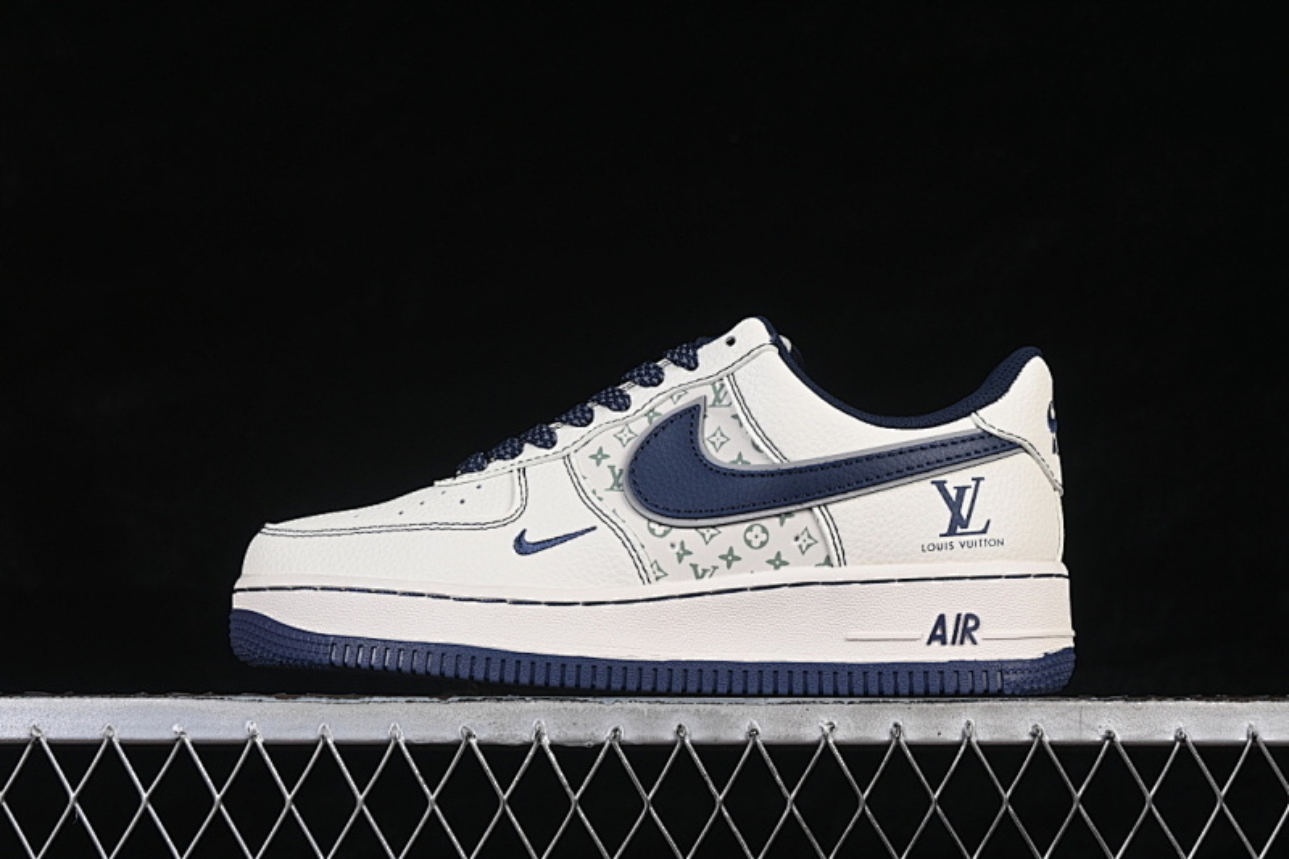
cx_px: 644
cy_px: 430
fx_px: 2685
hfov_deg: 27.0
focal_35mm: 75
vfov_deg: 18.2
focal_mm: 50
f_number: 8
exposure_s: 1/80
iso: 160
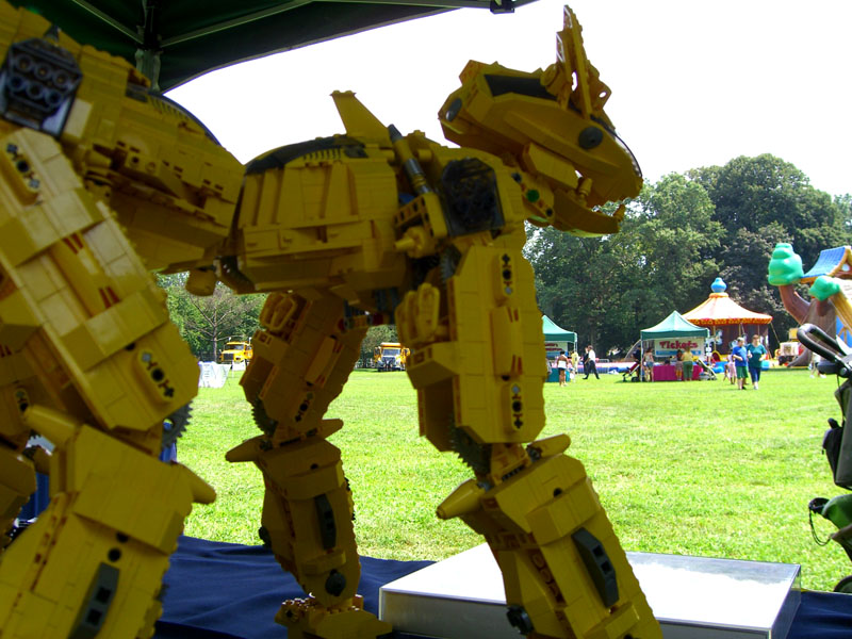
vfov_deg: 37.7
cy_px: 320
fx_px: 935
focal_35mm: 38
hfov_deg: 49.0
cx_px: 426
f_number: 4
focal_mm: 7.9
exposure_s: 1/200
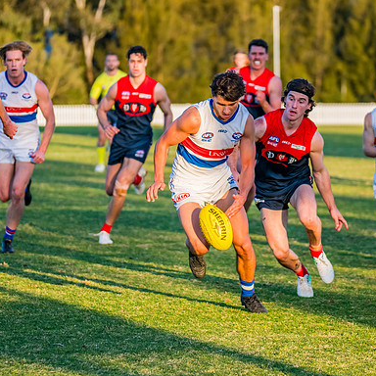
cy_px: 184
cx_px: 207
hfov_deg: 7.2
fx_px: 2974
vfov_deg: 7.2
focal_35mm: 242
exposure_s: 1/1600
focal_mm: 170
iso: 800
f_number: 4.5
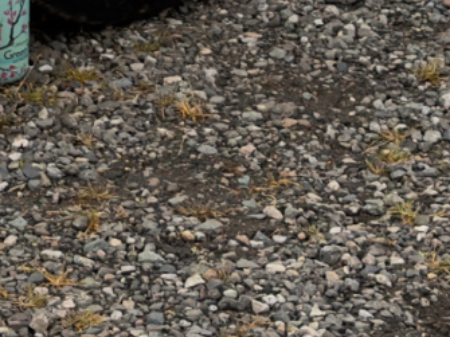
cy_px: -546
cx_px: 142
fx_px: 3184
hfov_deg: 8.1
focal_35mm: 245
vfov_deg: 5.8
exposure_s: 1/1792
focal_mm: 6.8
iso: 64
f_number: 1.8
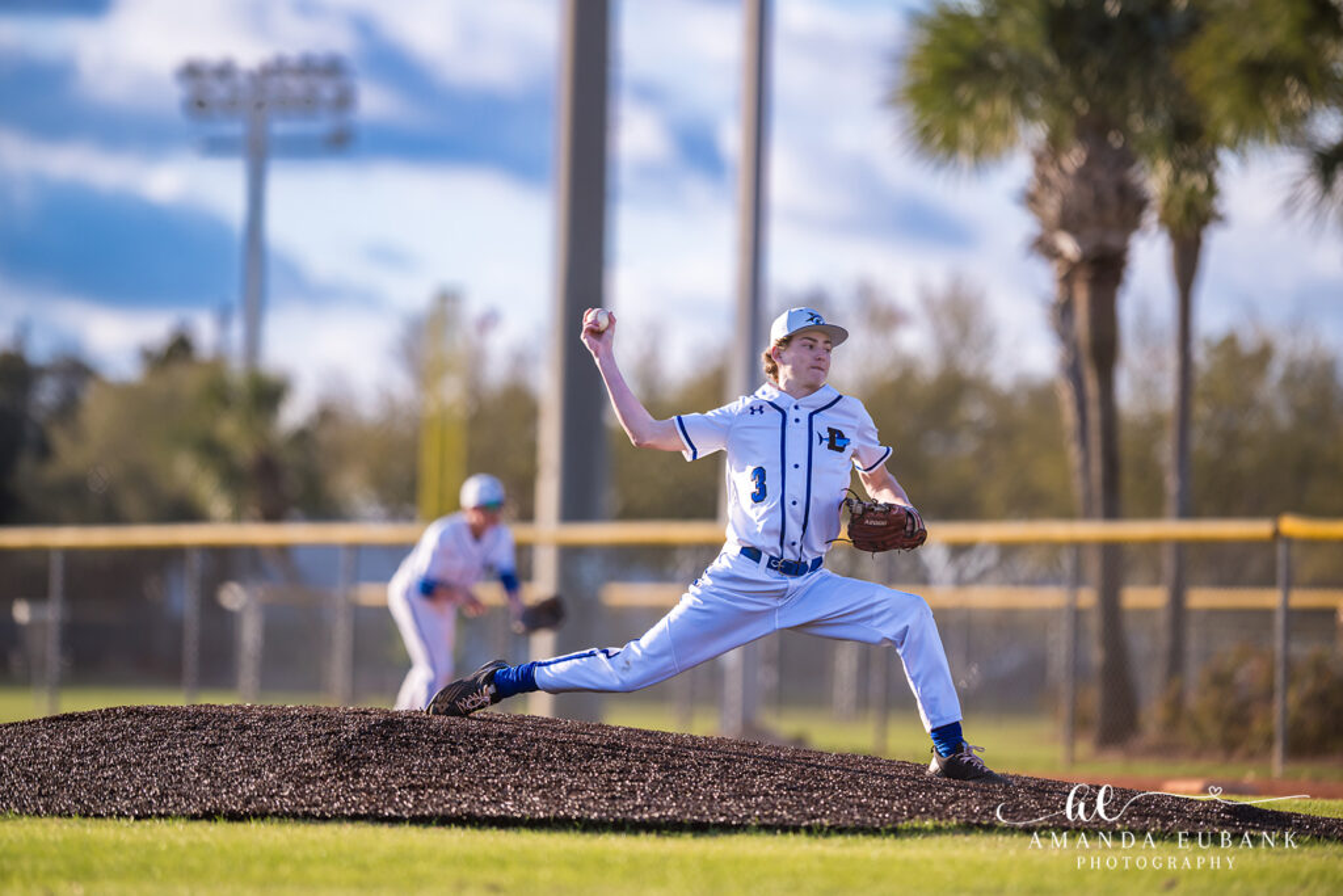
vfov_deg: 6.9
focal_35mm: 200
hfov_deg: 10.3
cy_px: 448
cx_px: 672
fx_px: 7462
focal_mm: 200
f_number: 2
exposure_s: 1/5000
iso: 320
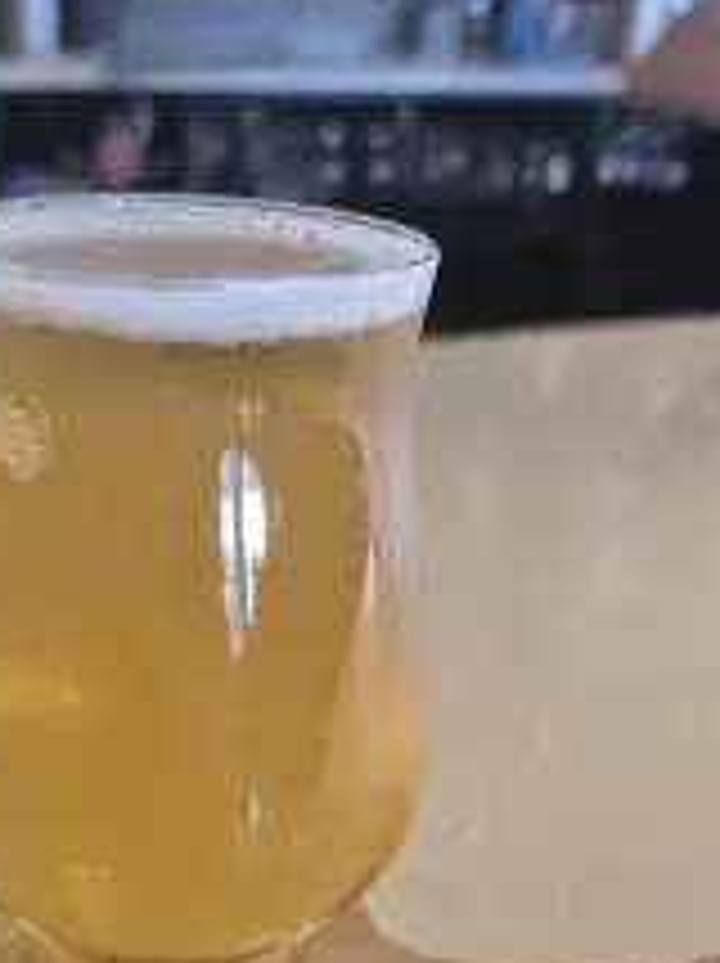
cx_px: 180
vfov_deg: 41.4
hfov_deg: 32.9
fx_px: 1195
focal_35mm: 43
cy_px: 810
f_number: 1.8
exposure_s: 1/60
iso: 640
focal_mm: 5.4
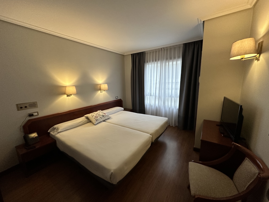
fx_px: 109
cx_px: 134
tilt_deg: -9.9
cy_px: 101
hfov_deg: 102.1
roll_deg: +1.4
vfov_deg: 85.7
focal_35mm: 14
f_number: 2.2
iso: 320
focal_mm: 2.22
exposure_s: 1/100
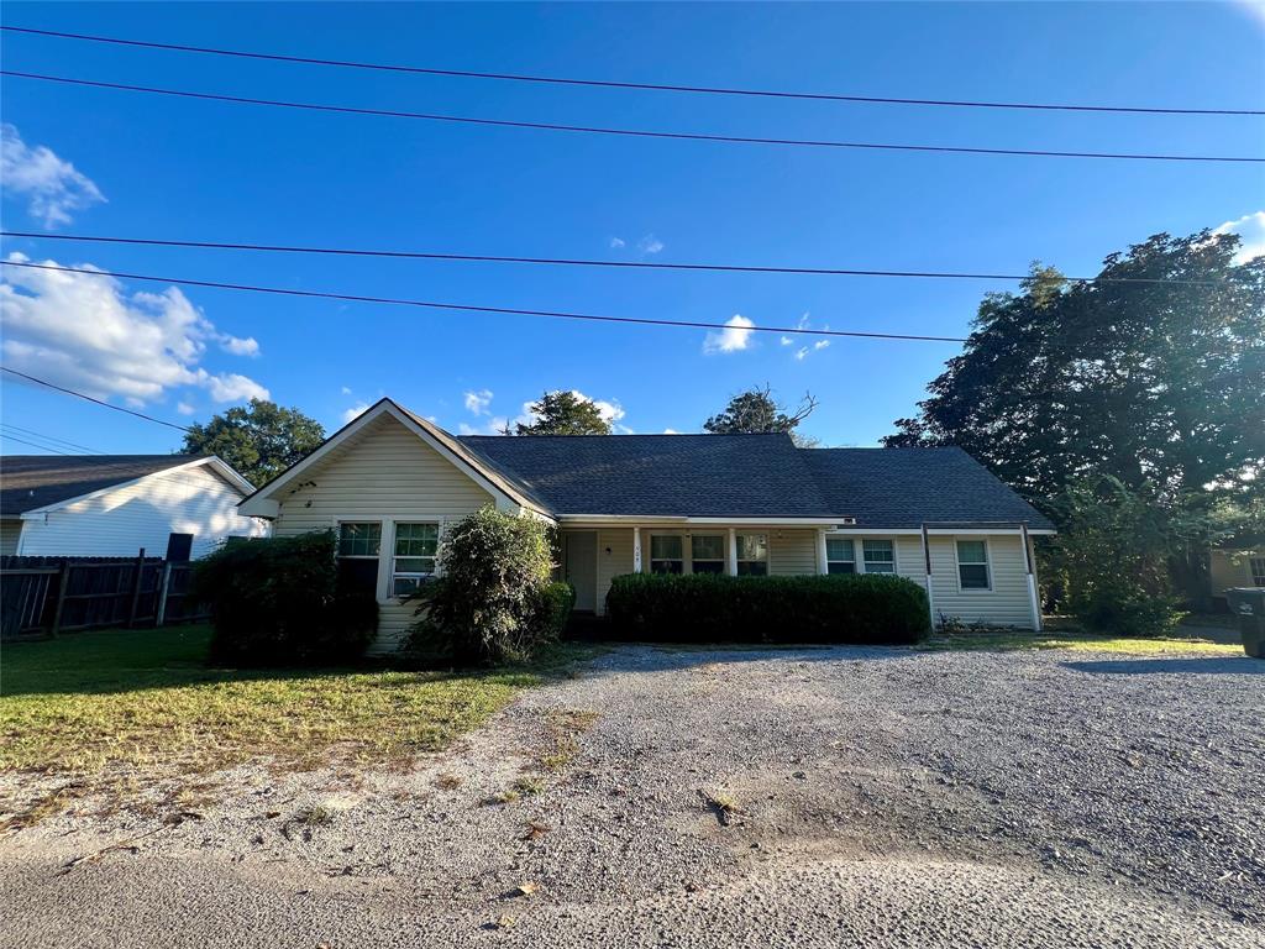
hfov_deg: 106.2
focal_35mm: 13
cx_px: 632
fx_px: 475
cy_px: 474
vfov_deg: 89.9
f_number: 1.8
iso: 32
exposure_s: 1/694
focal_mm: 1.57
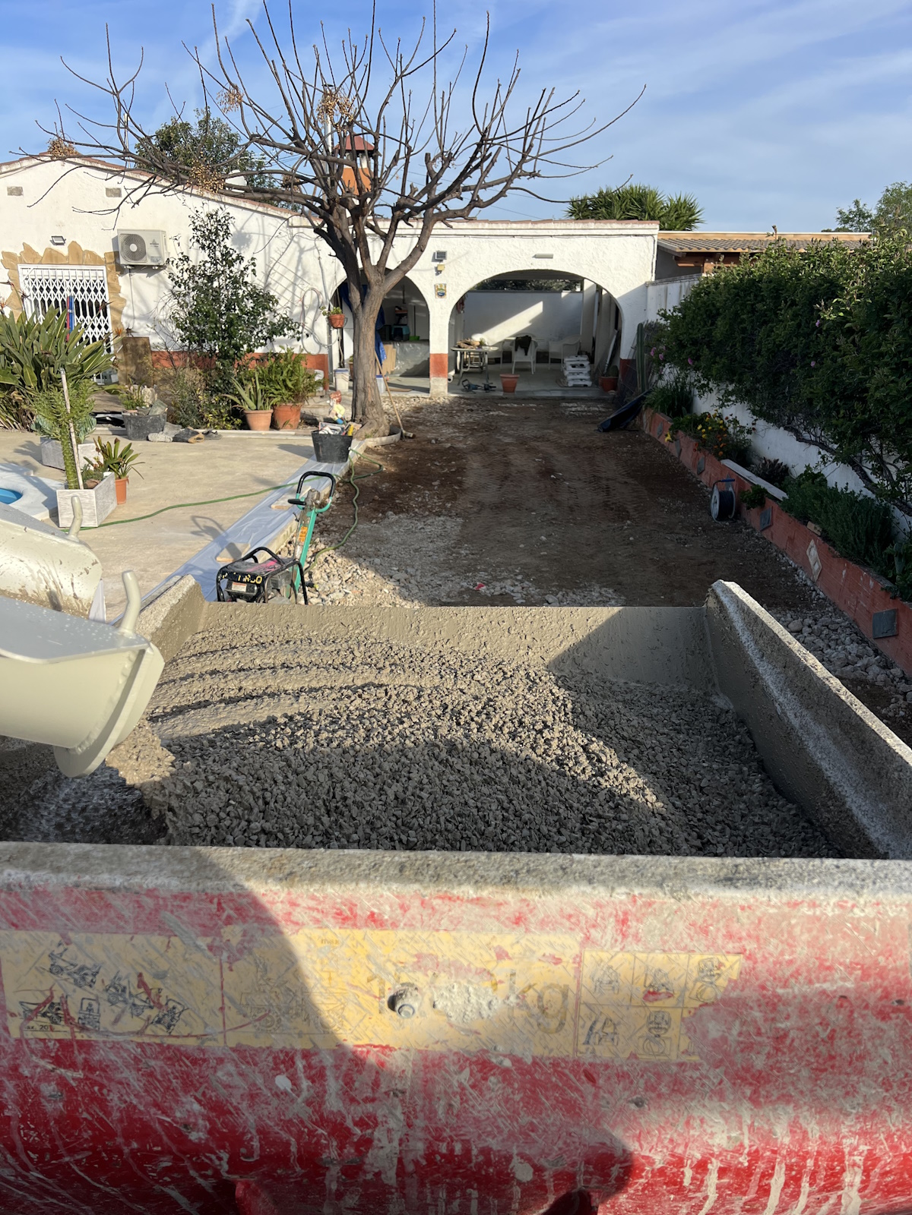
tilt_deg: -17.0
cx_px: 456
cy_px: 608
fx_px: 913
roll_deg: -2.6
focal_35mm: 26
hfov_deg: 53.1
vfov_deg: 67.3
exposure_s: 1/2457
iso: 50
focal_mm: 5.7
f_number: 1.5
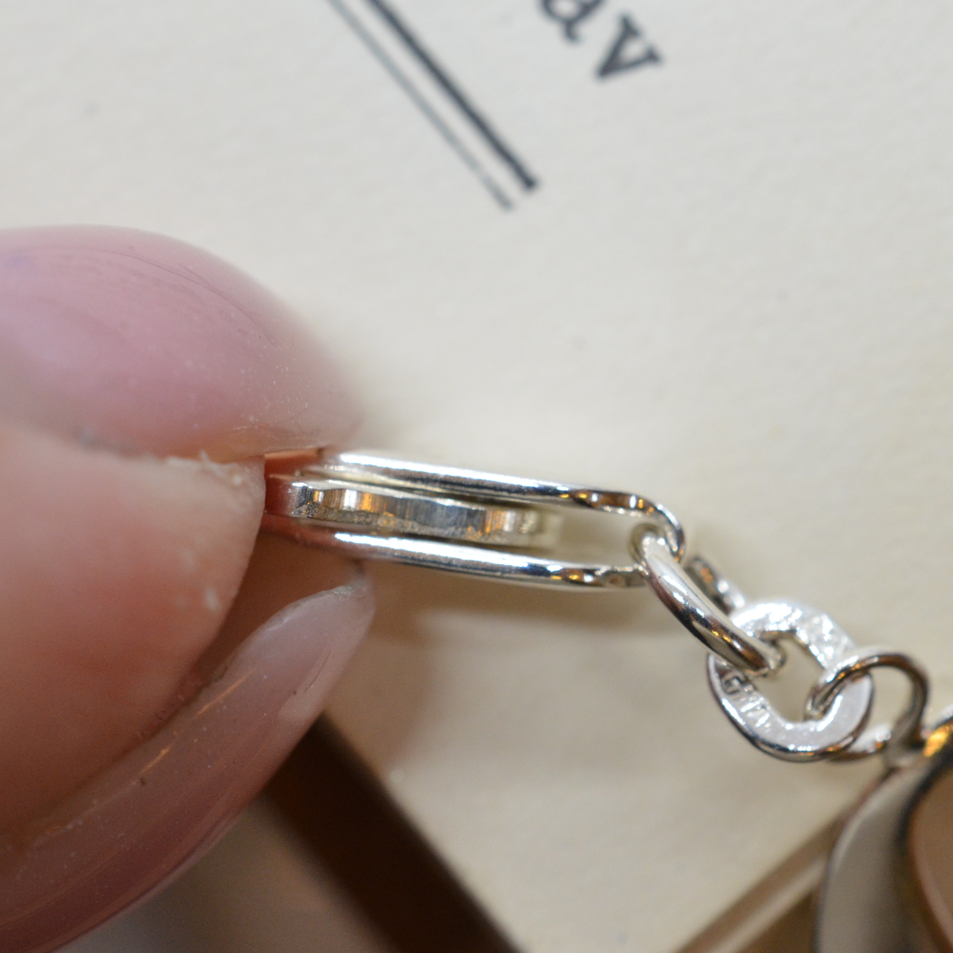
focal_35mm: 102
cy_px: 531
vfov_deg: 17.1
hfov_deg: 17.0
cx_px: 722
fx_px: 3177
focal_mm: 40
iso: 1000
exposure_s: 1/125
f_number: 9
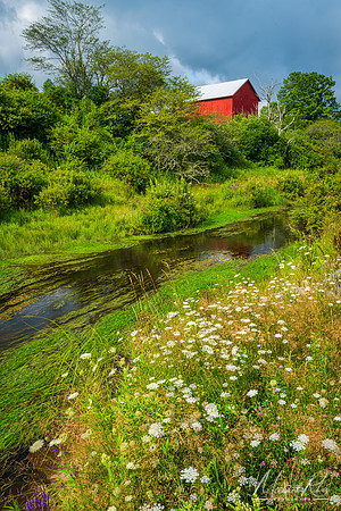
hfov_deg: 45.0
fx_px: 412
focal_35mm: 29
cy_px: 256
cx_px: 170
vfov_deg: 63.7
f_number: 13
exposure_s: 1/60
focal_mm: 29
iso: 100
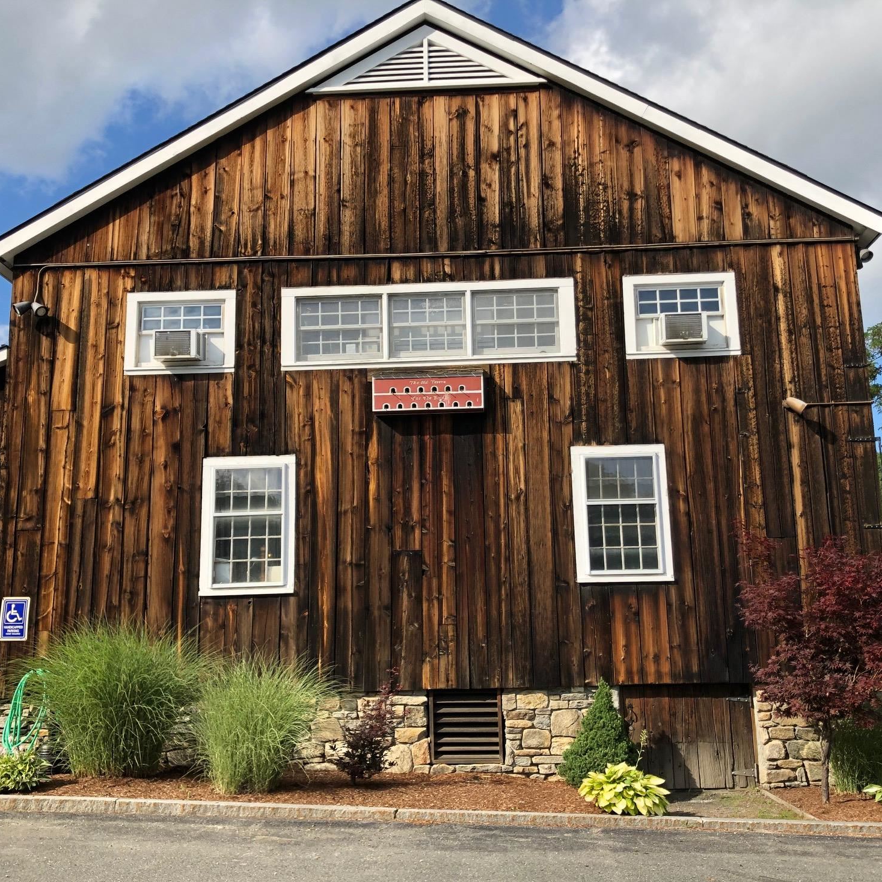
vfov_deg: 48.4
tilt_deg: +11.6
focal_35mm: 34
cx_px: 470
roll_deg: +1.7
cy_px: 454
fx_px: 980
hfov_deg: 48.4
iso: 20
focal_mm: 3.99
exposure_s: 1/1230
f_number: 1.8
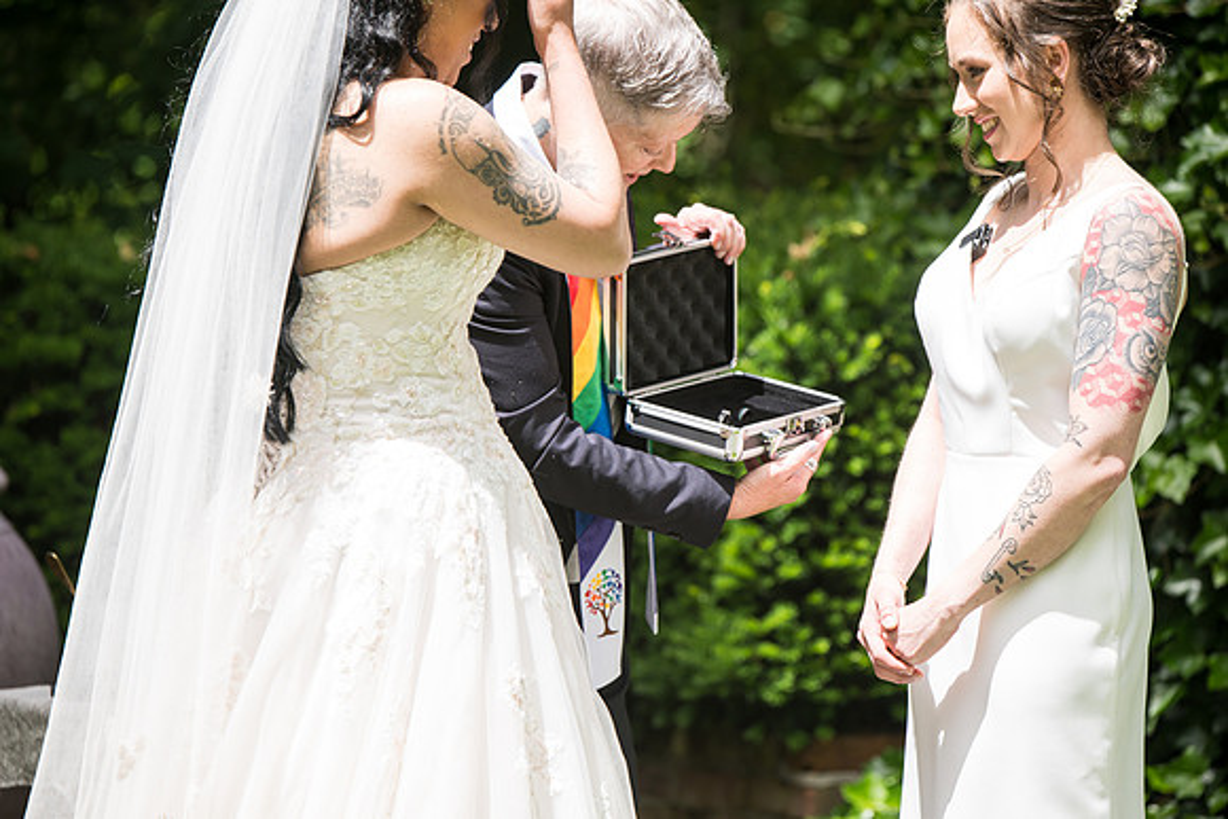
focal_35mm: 200
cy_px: 410
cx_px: 614
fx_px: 6823
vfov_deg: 6.9
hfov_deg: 10.3
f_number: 4
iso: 100
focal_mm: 200
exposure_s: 1/400
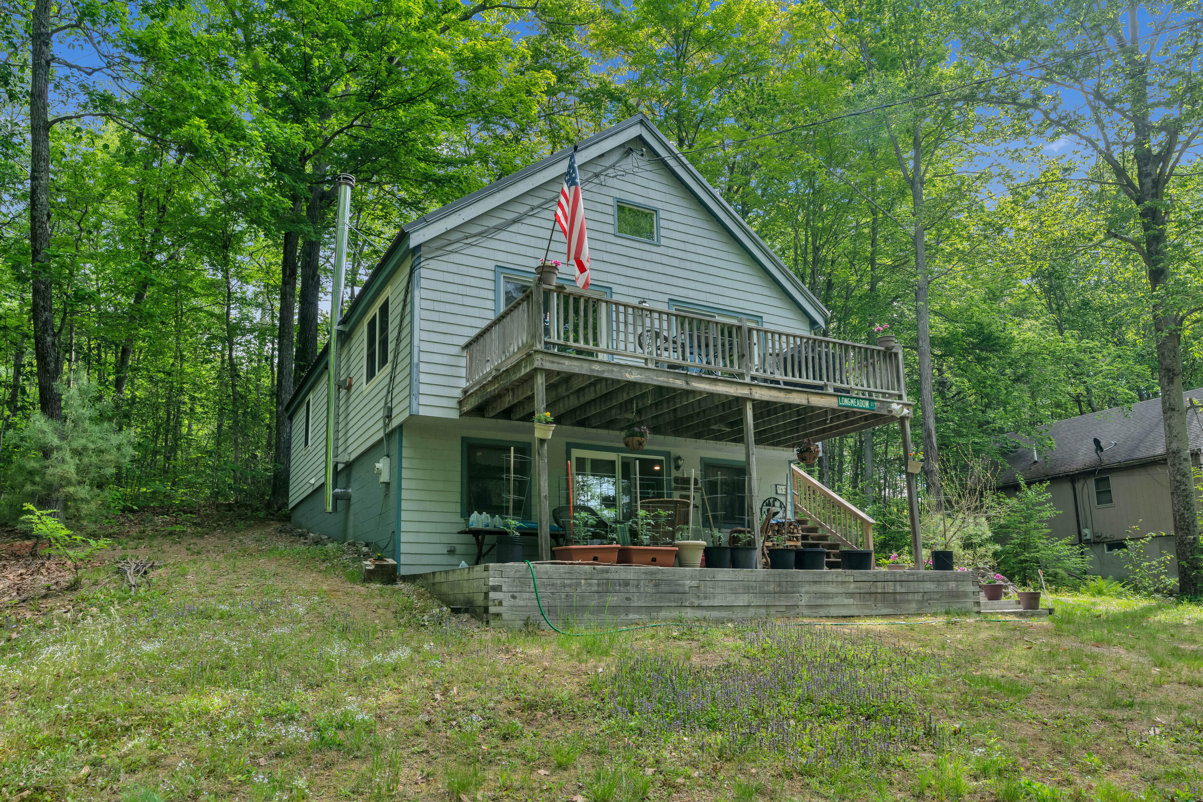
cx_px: 602
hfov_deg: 76.1
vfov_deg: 55.1
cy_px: 401
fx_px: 769
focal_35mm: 23
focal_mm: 23
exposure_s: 1/200
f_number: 8
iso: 800
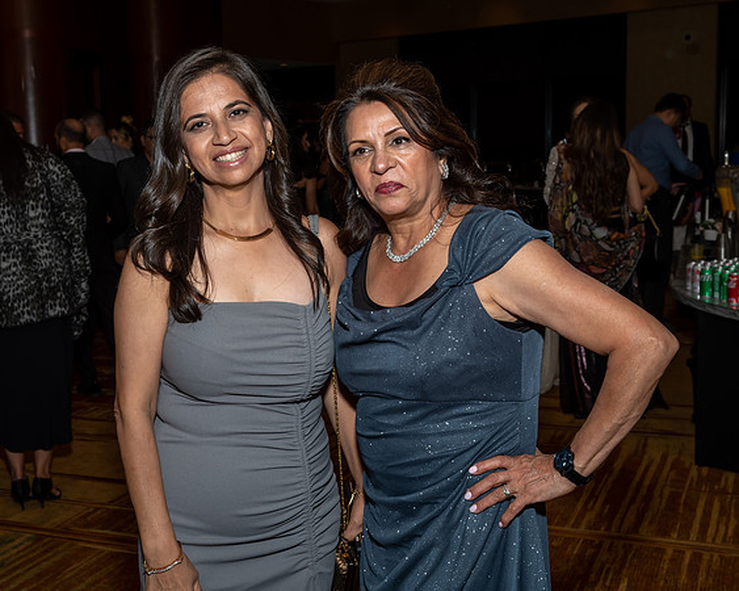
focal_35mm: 47
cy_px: 296
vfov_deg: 31.9
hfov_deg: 39.2
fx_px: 1034
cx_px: 319
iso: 400
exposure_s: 1/250
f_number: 7.1
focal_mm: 28
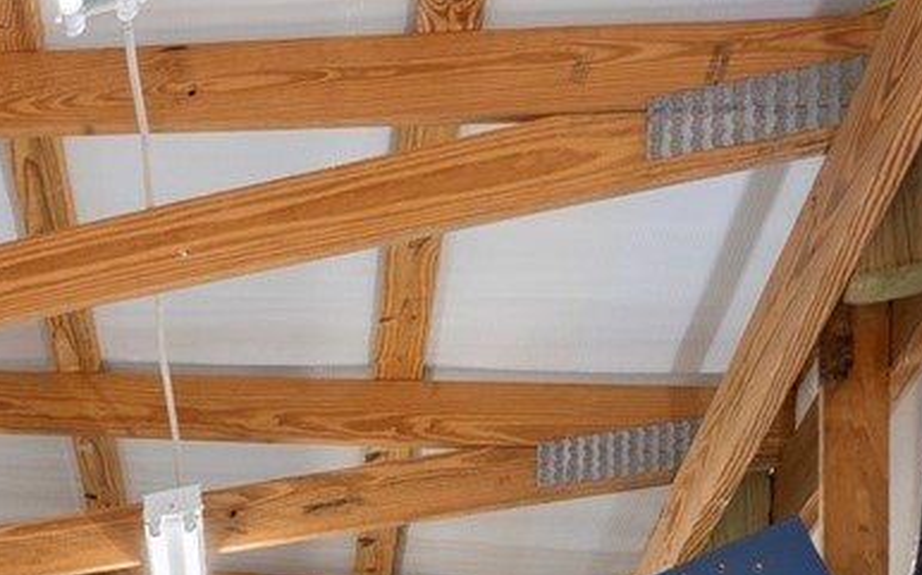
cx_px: -1104
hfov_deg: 16.1
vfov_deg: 12.2
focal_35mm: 86
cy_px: 1368
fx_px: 2160
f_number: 8
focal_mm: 16
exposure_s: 1/6
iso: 160
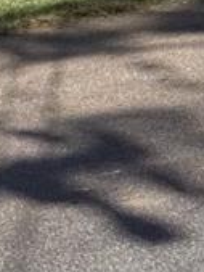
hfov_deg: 6.7
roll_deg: -2.0
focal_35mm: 218
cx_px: -140
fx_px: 1711
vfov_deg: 8.5
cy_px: -332
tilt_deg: +3.3
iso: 64
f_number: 1.78
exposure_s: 1/4329
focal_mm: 6.76
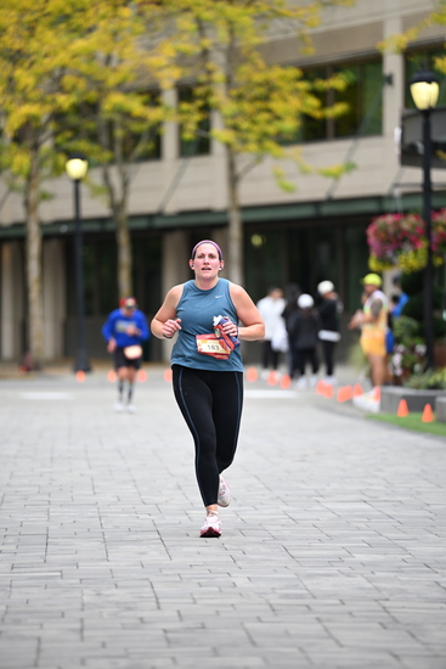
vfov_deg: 10.3
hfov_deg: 6.9
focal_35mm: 200
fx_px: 3714
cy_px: 334
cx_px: 223
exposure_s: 1/2000
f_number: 2.8
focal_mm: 200
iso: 640
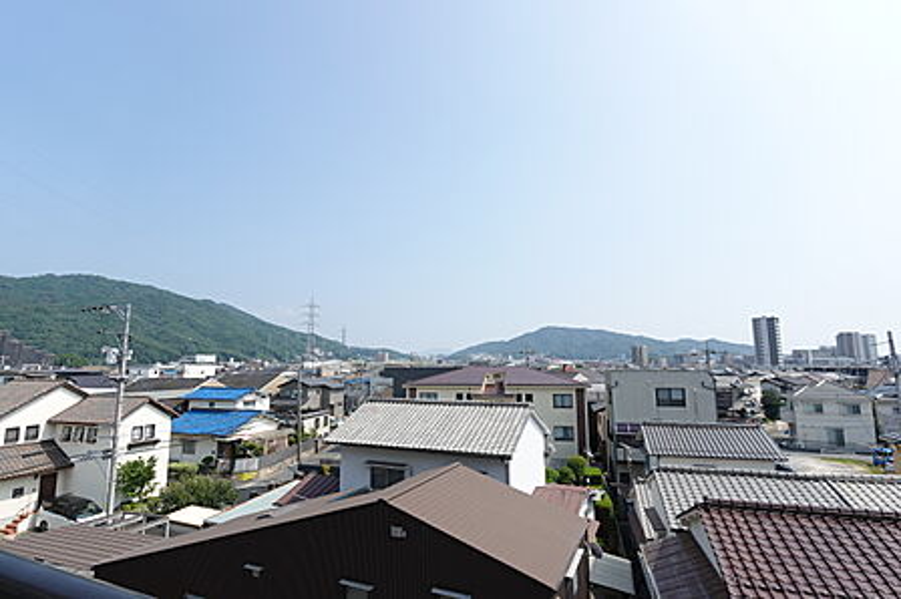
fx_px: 450
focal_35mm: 18
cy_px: 300
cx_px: 450
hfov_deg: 90.0
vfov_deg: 67.3
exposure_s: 1/640
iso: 125
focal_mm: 6.9
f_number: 4.5
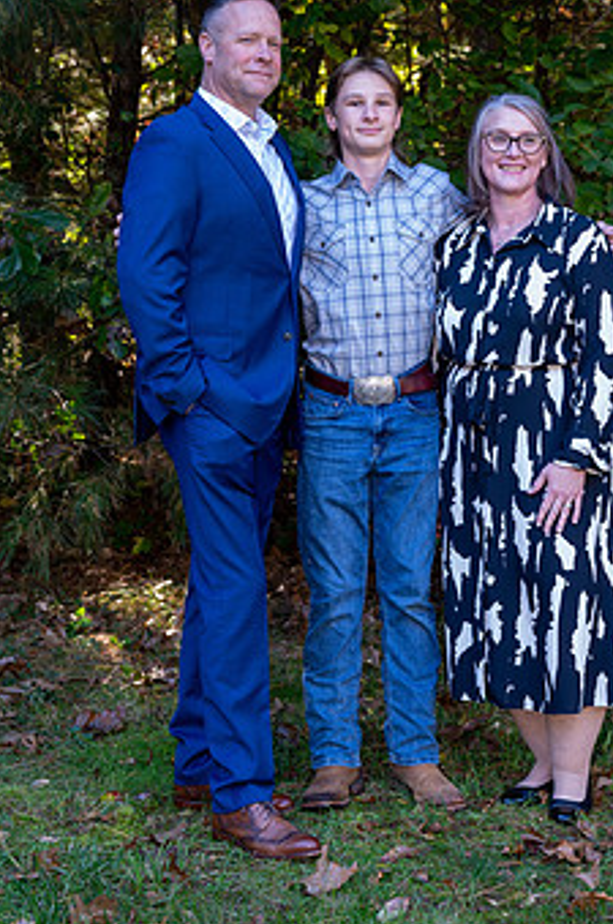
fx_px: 2075
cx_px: 396
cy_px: 507
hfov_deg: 16.8
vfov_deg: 25.1
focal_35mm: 81
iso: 720
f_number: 6
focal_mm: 61
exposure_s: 1/60
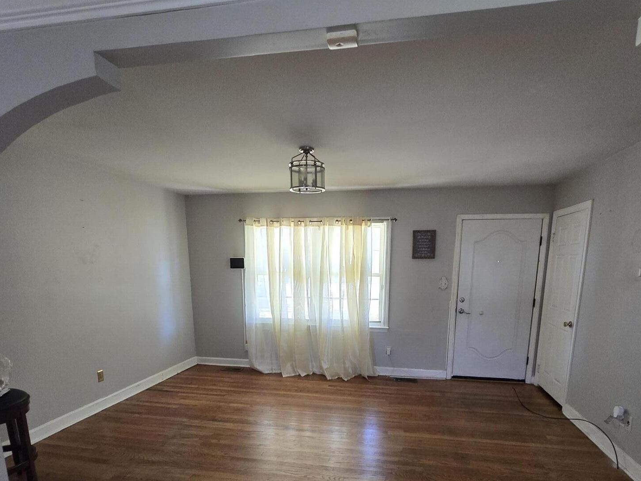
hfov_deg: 87.7
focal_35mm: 18
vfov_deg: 68.7
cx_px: 332
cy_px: 336
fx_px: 333
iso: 640
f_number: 2.2
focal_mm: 2.2
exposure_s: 1/60
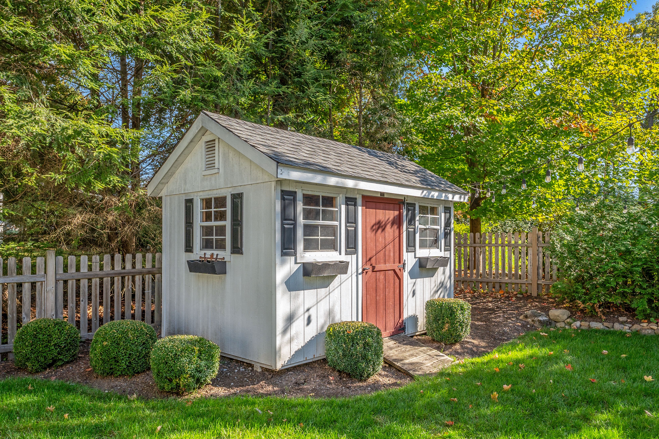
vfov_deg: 53.1
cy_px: 220
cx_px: 330
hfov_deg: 73.7
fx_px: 439
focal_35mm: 24
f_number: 8
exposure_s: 1/160
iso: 250
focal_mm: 16
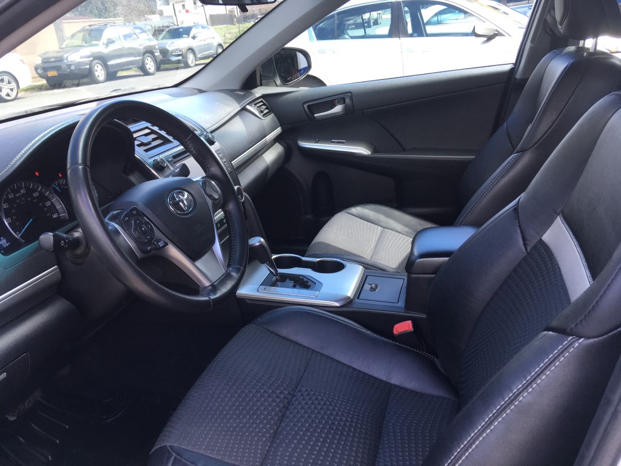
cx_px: 310
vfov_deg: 48.2
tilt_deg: -23.9
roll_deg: +4.9
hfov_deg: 61.7
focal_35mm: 29
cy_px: 233
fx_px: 520
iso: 40
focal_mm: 4.15
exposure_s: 1/120
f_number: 2.2
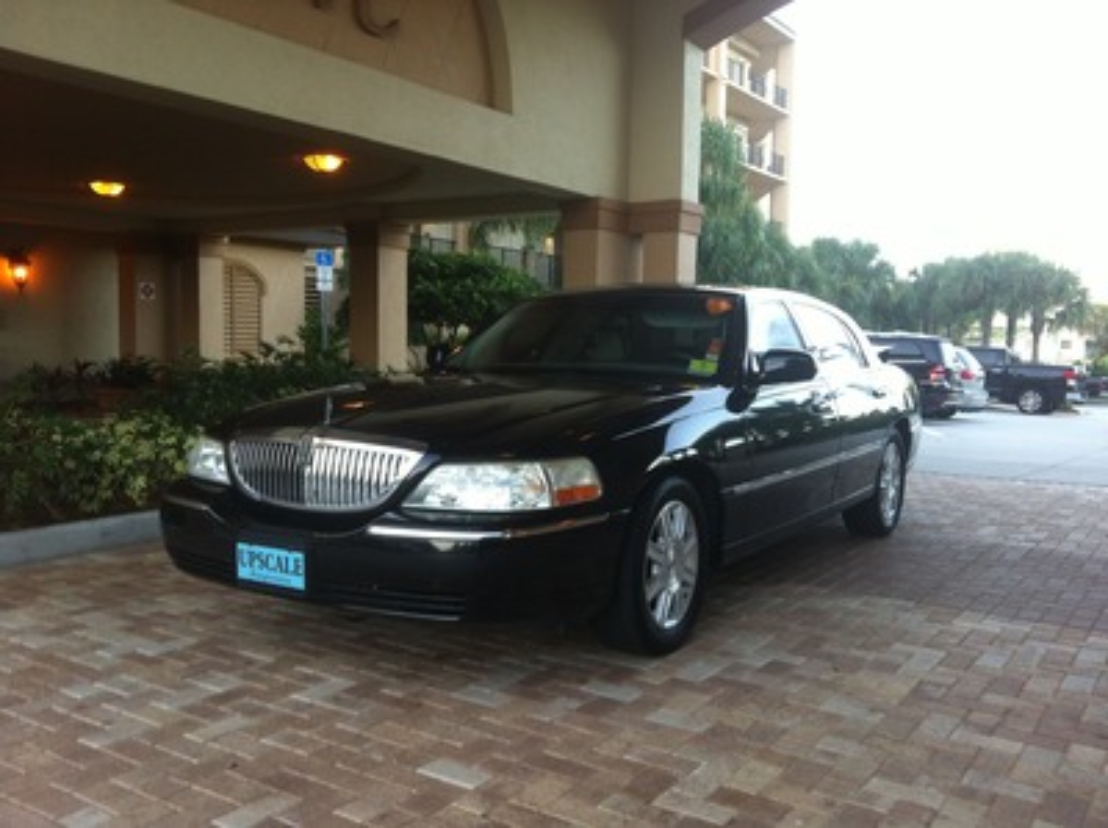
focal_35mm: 35
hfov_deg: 52.7
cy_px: 414
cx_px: 554
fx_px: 1119
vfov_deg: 40.6
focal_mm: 3.85
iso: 80
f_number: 2.8
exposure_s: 1/30
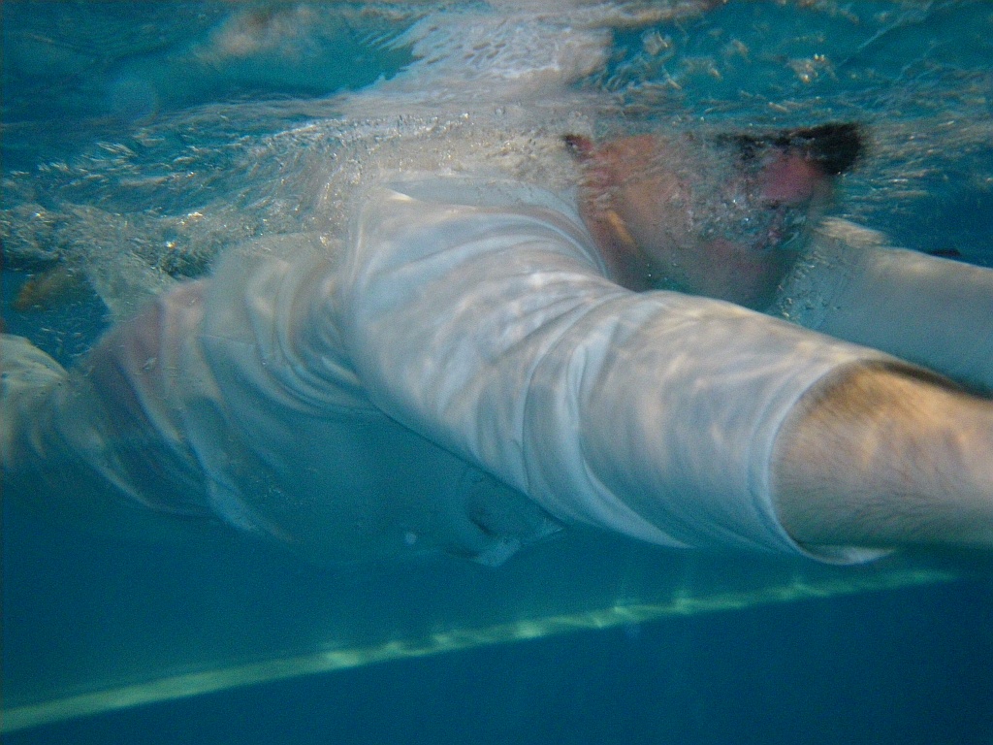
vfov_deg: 41.8
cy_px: 372
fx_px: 975
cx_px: 496
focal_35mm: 34
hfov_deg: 54.0
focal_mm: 6.1
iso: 400
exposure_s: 1/50
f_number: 3.8
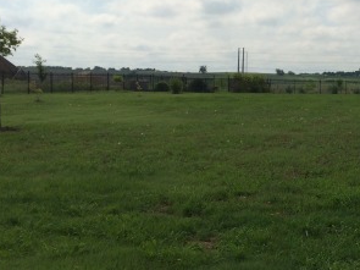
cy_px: 84
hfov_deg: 29.5
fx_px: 655
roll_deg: -0.7
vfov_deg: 23.1
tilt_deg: -0.4
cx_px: 322
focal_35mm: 63
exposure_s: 1/5882
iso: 32
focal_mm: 4.15
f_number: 2.2
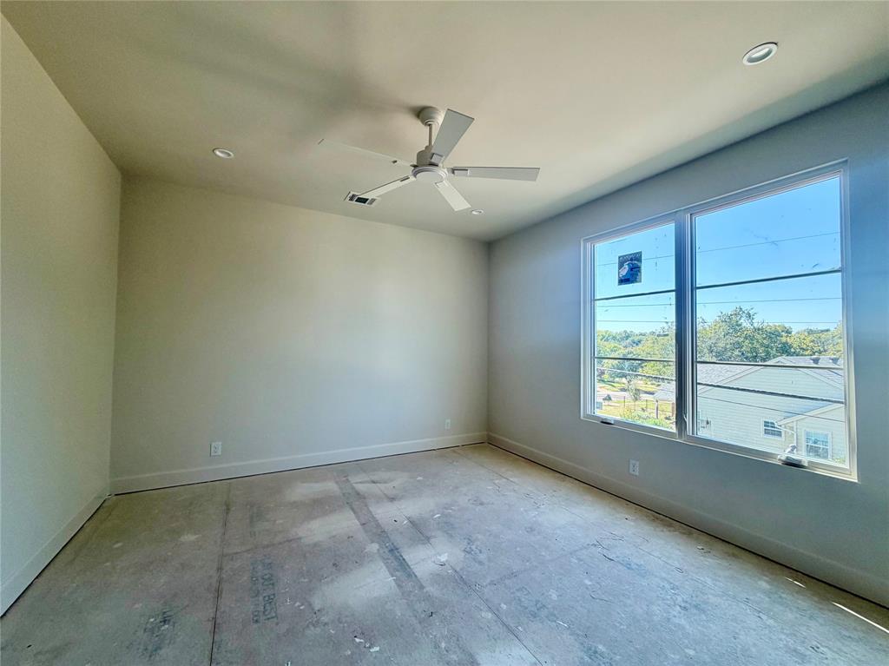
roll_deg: -0.4
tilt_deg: +1.9
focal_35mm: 14
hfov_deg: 102.1
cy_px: 333
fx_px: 359
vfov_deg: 85.6
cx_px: 444
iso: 64
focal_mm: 2.22
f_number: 2.2
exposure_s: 1/121
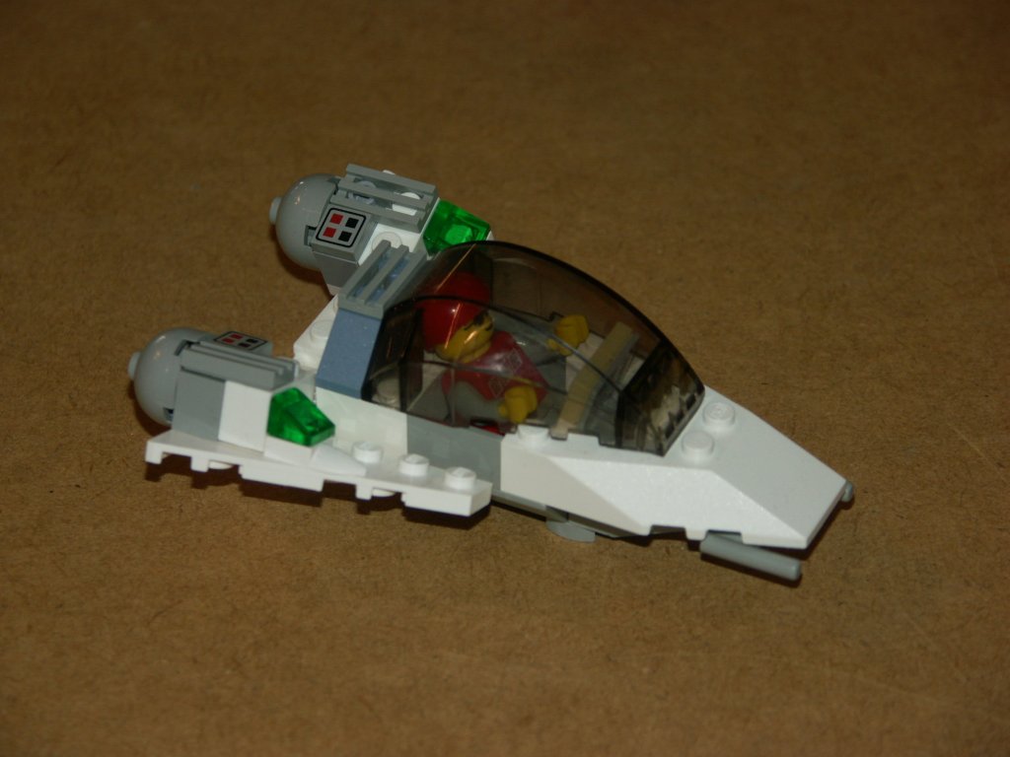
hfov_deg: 12.5
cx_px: 505
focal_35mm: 158
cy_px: 378
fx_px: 4610
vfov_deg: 9.4
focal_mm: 40.45
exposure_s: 1/160
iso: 160
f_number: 3.2
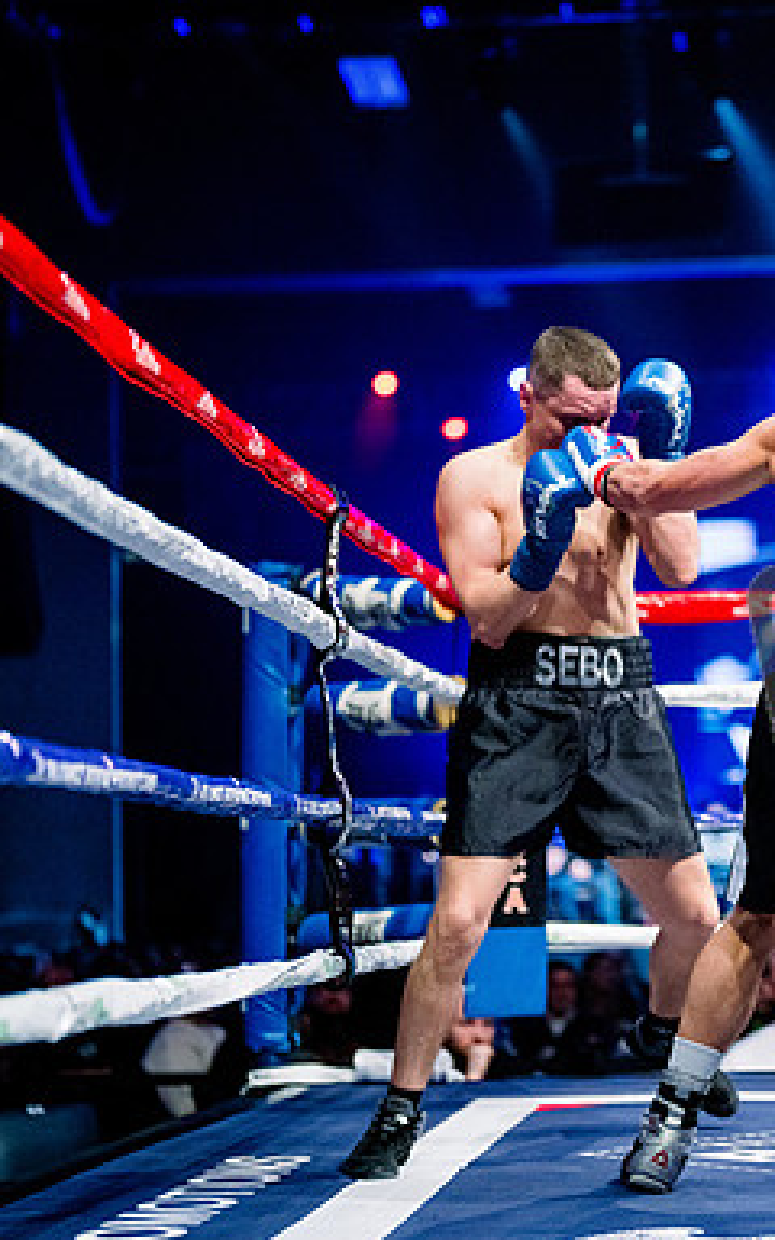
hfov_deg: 16.6
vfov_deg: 26.8
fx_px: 2602
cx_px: 756
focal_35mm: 77
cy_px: 622
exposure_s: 1/1600
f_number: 1.4
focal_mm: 50
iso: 6400
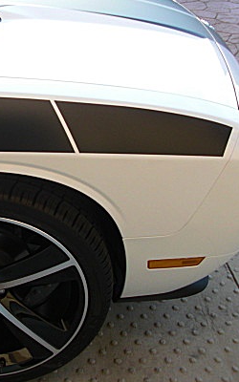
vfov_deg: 33.4
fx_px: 636
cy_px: 160
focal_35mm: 61
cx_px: -11
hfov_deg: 20.5
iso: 100
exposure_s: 1/100
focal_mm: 6.3
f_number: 2.8
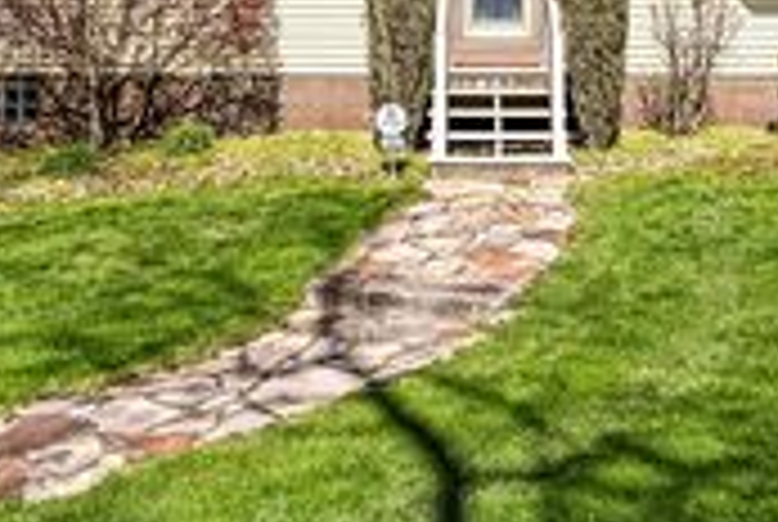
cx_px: 477
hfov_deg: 39.0
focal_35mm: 50
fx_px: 1092
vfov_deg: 25.8
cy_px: 25
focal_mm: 17.5
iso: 100
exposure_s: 1/200
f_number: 8
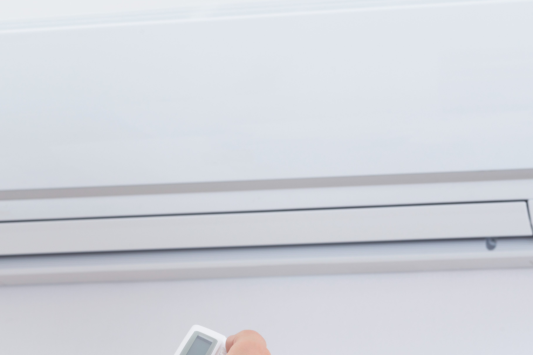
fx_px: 2695
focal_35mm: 182
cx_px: 171
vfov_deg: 7.5
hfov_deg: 11.3
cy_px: 280
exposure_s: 1/160
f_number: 14
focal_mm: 90
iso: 100
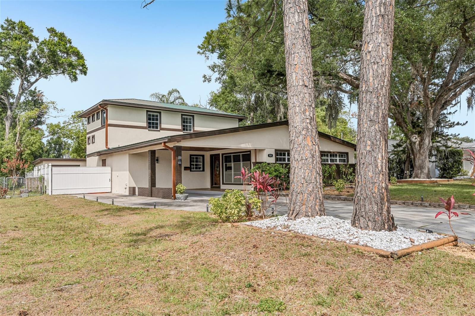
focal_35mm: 26
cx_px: 238
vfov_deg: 49.5
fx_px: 343
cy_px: 158
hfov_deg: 69.4
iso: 400
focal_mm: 26
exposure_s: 1/1250
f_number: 8
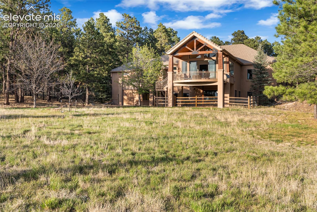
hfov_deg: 55.1
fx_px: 304
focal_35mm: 34
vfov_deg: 38.4
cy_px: 106
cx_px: 158
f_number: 8
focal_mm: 34.5
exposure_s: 1/250
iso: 200
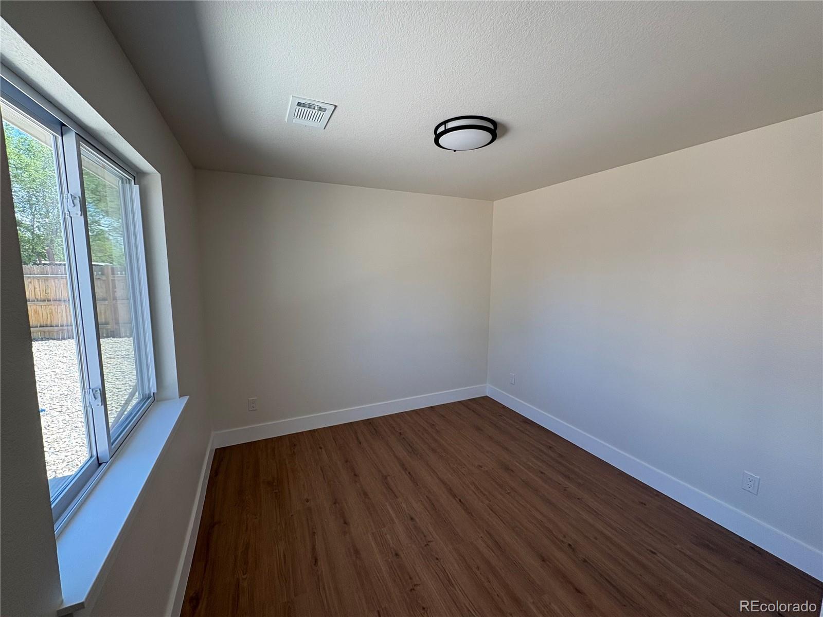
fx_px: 333
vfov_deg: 85.7
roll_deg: -0.3
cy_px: 308
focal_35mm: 14
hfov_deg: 102.1
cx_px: 412
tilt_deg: -6.7
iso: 80
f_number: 2.2
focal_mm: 2.22
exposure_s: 1/99
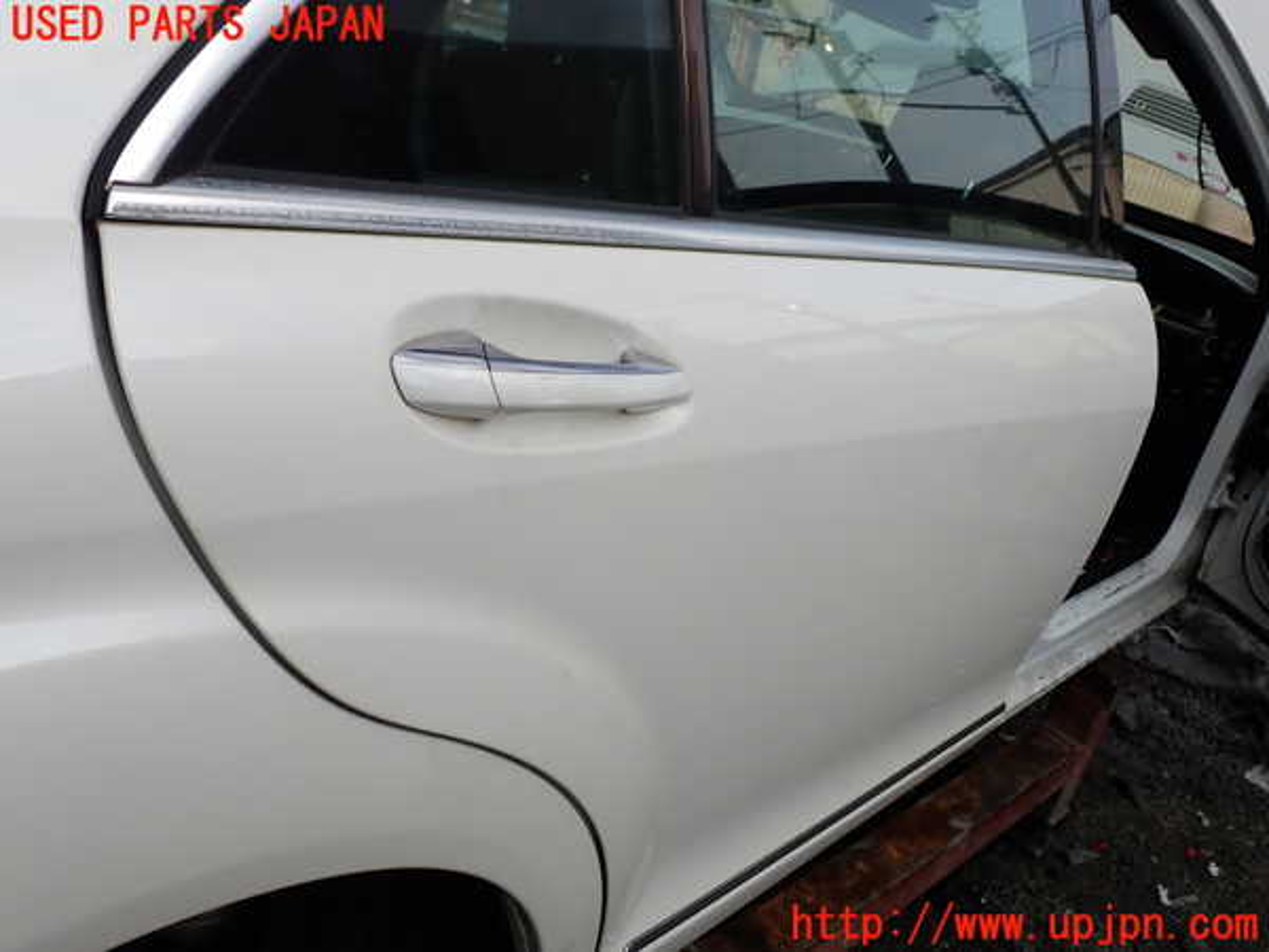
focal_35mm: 30
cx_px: 634
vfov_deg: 46.8
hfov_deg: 60.0
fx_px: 1100
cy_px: 476
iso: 100
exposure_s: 1/160
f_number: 9
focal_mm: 5.4
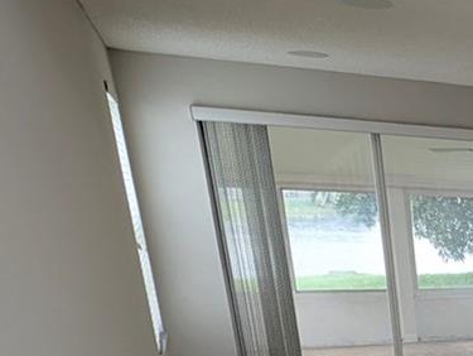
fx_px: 698
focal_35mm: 51
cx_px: 694
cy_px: 466
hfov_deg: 27.3
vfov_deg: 24.8
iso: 60
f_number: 1.95
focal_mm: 2.23
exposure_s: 1/120
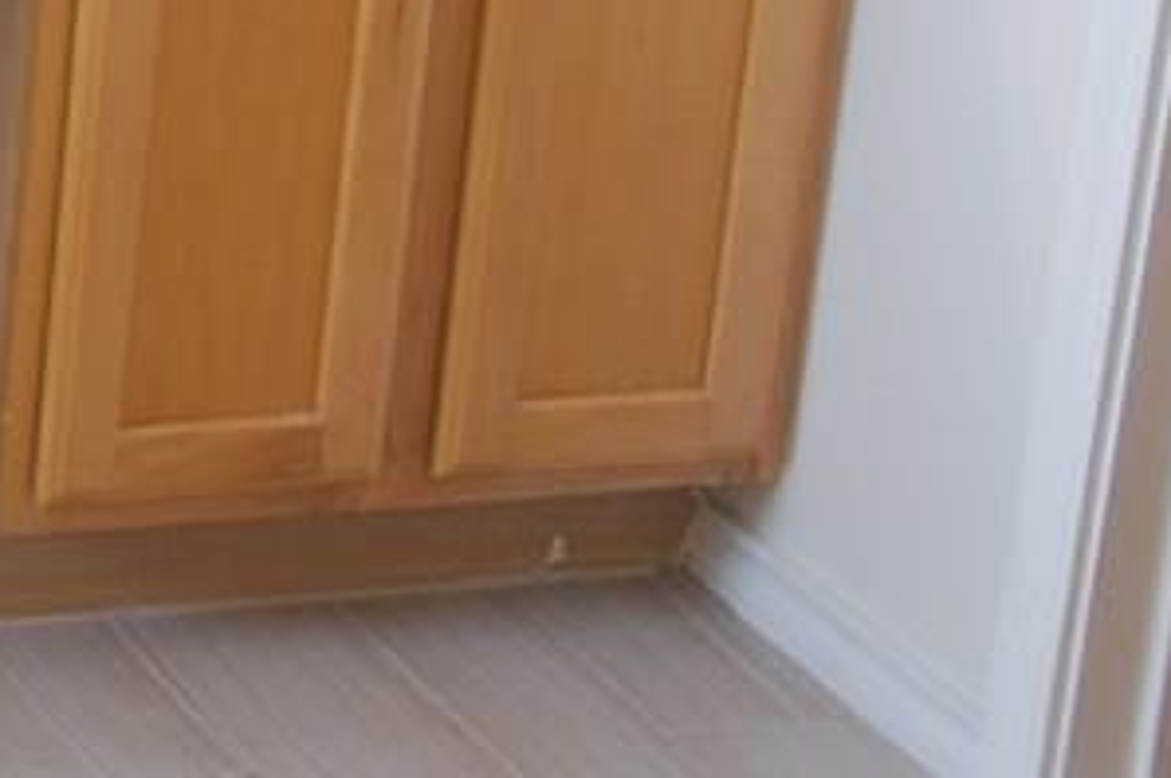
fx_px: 3731
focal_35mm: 115
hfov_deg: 15.7
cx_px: -831
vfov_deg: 11.4
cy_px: -379
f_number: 4
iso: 200
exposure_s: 1/40
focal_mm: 21
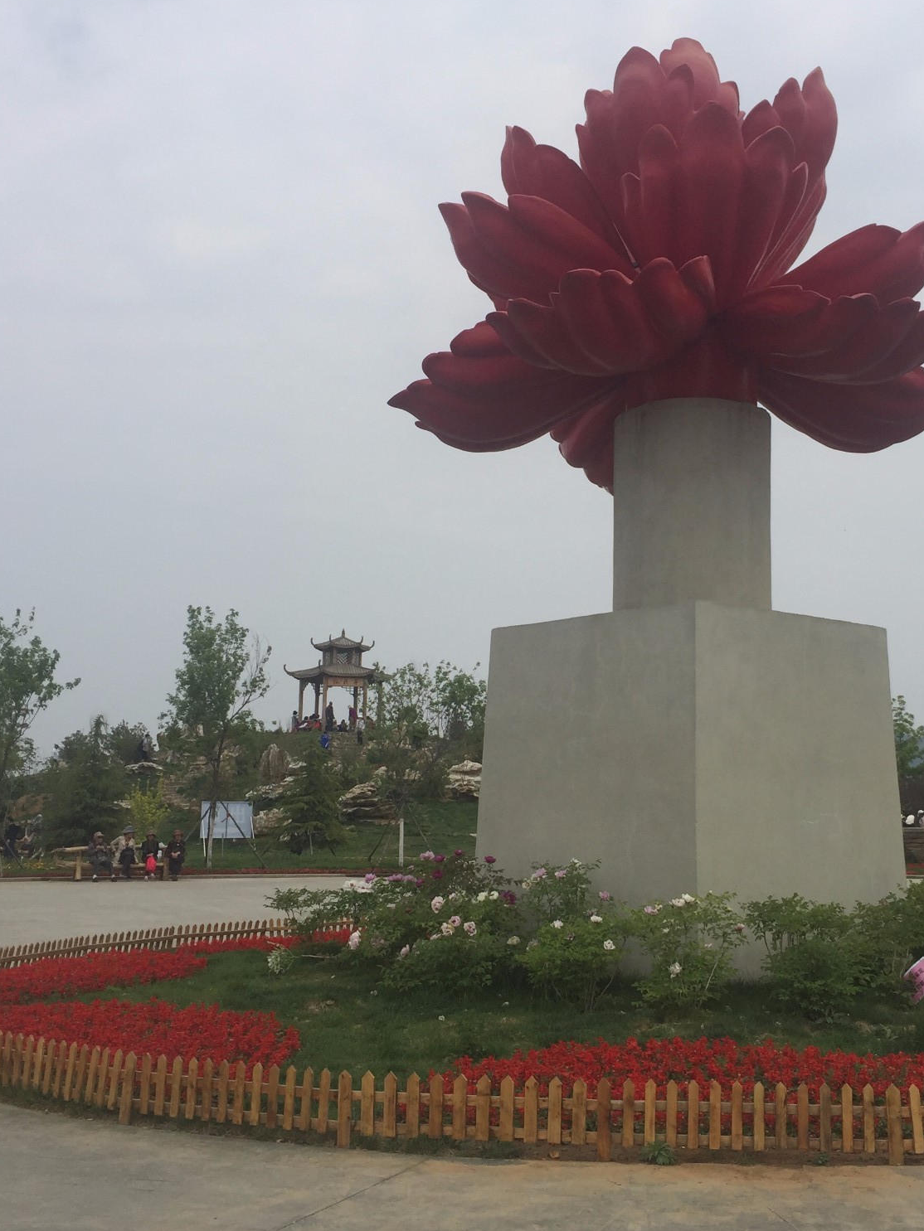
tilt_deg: +7.9
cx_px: 575
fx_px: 1423
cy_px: 611
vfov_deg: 46.8
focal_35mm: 40
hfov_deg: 35.8
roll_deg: -0.2
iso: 32
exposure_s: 1/3597
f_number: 2.2
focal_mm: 4.15
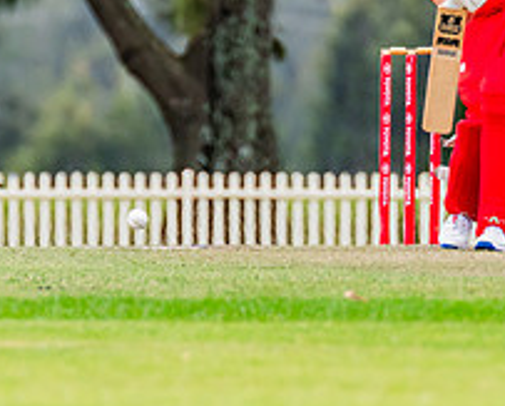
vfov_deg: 0.9
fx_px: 24891
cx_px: 428
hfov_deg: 1.2
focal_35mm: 1663
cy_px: 21
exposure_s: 1/1250
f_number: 9
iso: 800
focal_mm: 600
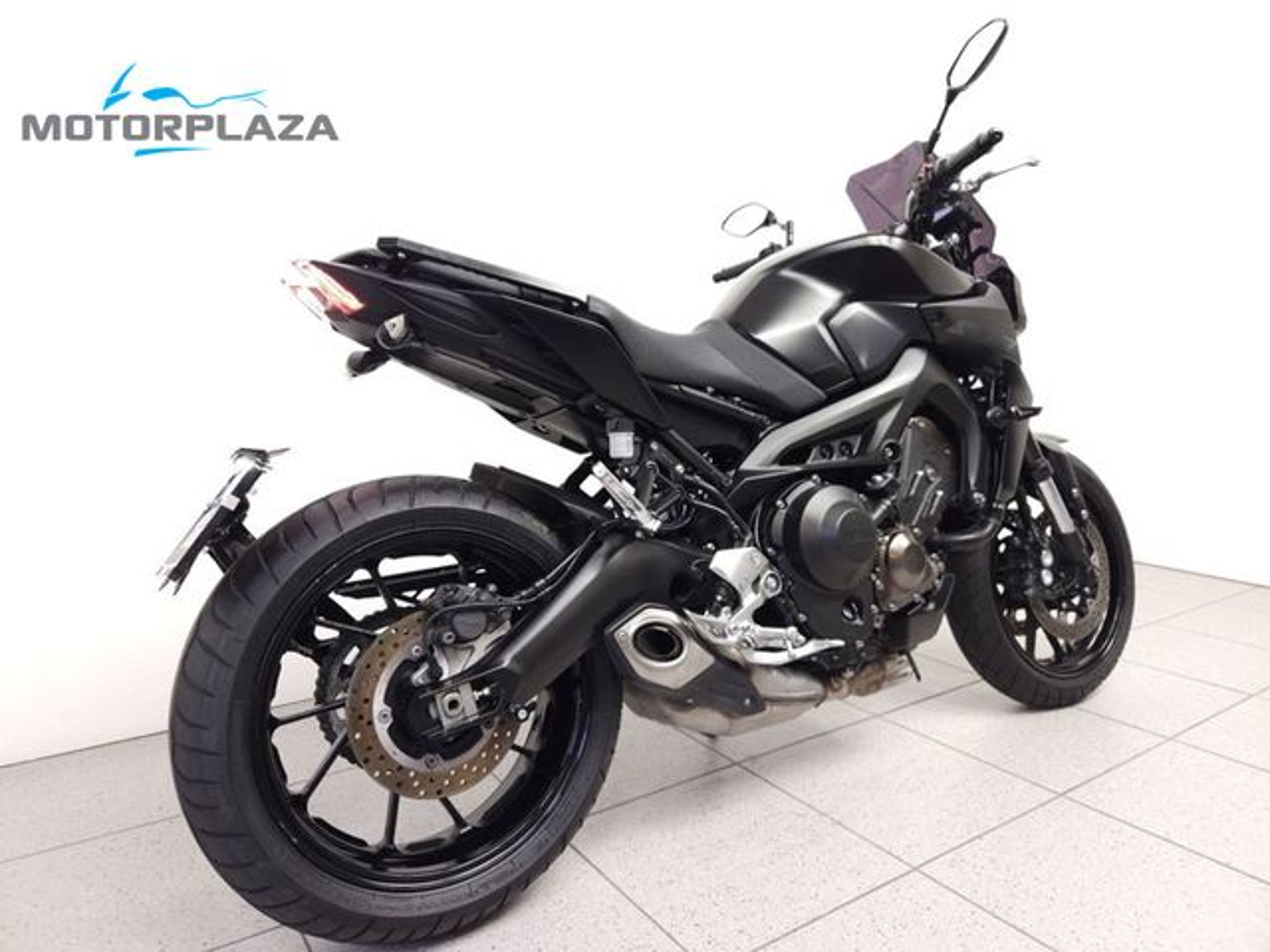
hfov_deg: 73.9
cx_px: 635
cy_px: 476
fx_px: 844
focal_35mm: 23
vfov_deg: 58.9
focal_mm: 5.4
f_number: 1.8
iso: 125
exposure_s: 1/30
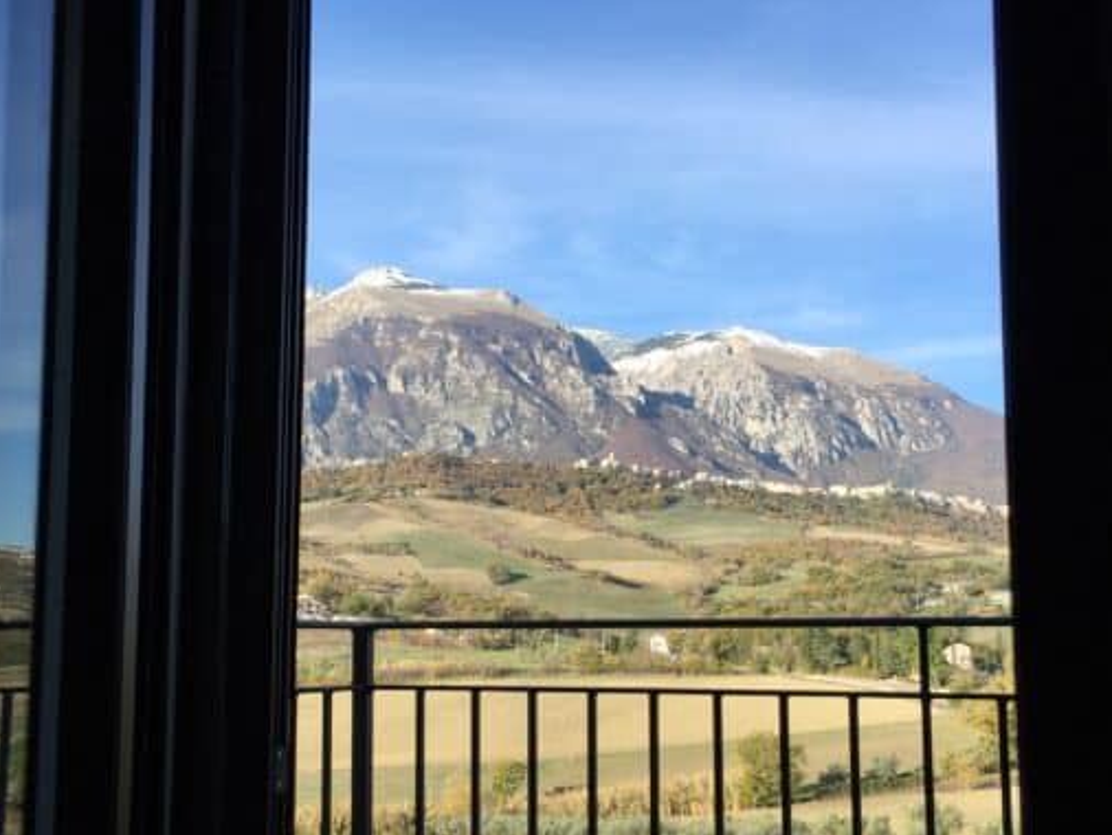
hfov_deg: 42.9
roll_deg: -0.1
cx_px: 545
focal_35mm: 44
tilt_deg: +6.1
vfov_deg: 32.8
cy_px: 488
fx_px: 1414
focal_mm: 4.15
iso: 32
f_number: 2.2
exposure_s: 1/1099
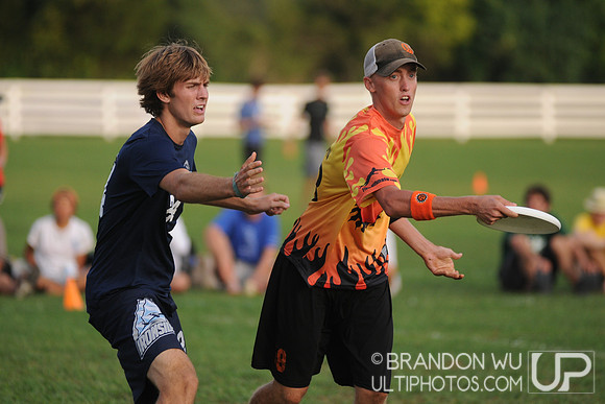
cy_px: 202
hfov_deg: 6.9
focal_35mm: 300
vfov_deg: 4.6
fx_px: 5043
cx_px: 302
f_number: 2.8
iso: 400
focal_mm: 200
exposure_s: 1/2500
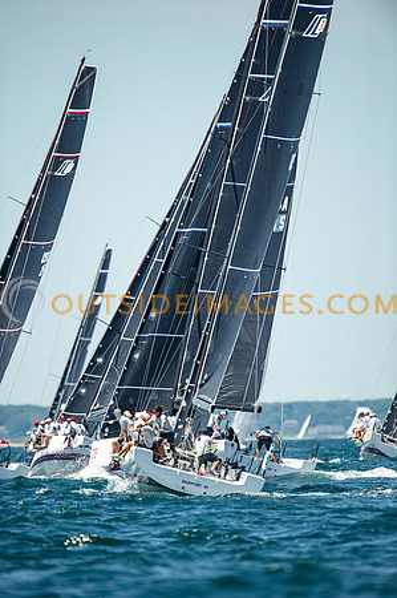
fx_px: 9947
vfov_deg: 3.4
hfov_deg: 2.3
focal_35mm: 600
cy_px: 299
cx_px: 198
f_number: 5
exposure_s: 1/2000
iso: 400
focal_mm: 600
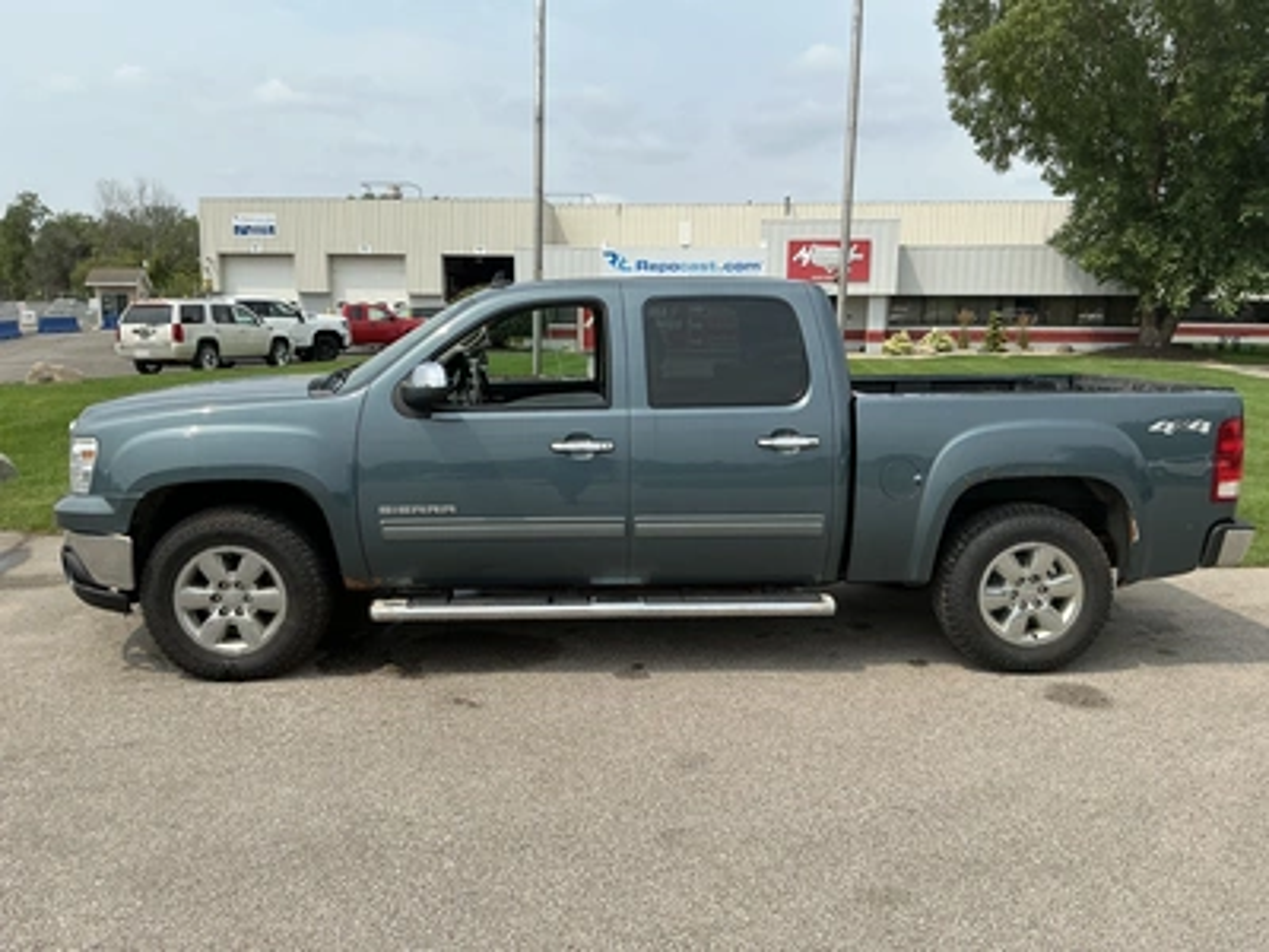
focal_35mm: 28
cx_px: 634
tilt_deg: -7.6
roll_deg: -1.0
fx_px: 1026
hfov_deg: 63.4
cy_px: 476
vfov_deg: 49.7
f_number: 1.8
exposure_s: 1/2141
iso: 25
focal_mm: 3
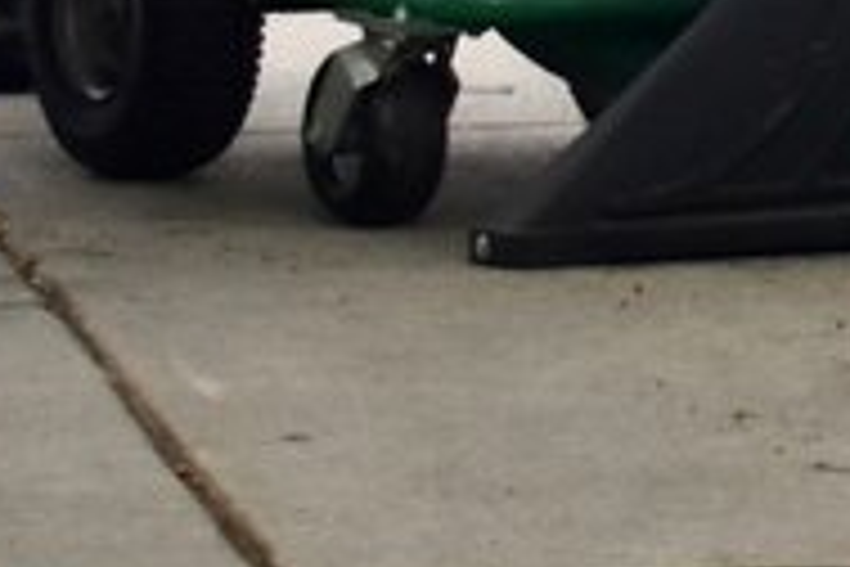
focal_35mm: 370
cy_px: -522
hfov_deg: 5.2
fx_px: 8735
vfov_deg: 3.7
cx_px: 2806
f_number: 4.2
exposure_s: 1/250
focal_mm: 31
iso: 720
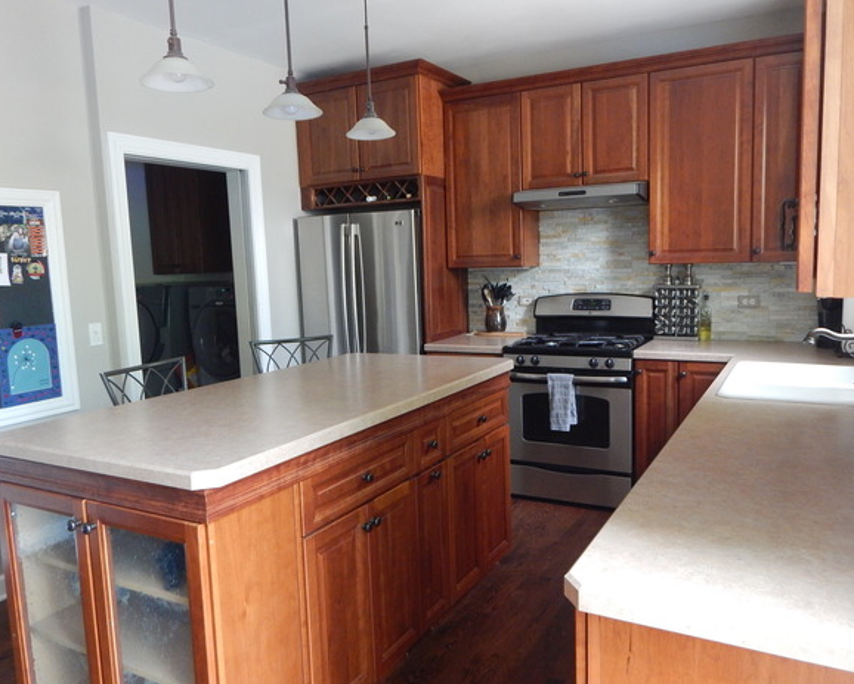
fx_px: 683
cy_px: 346
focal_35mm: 27
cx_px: 430
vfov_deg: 53.2
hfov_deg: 64.0
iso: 400
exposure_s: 1/30
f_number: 3.1
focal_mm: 4.5
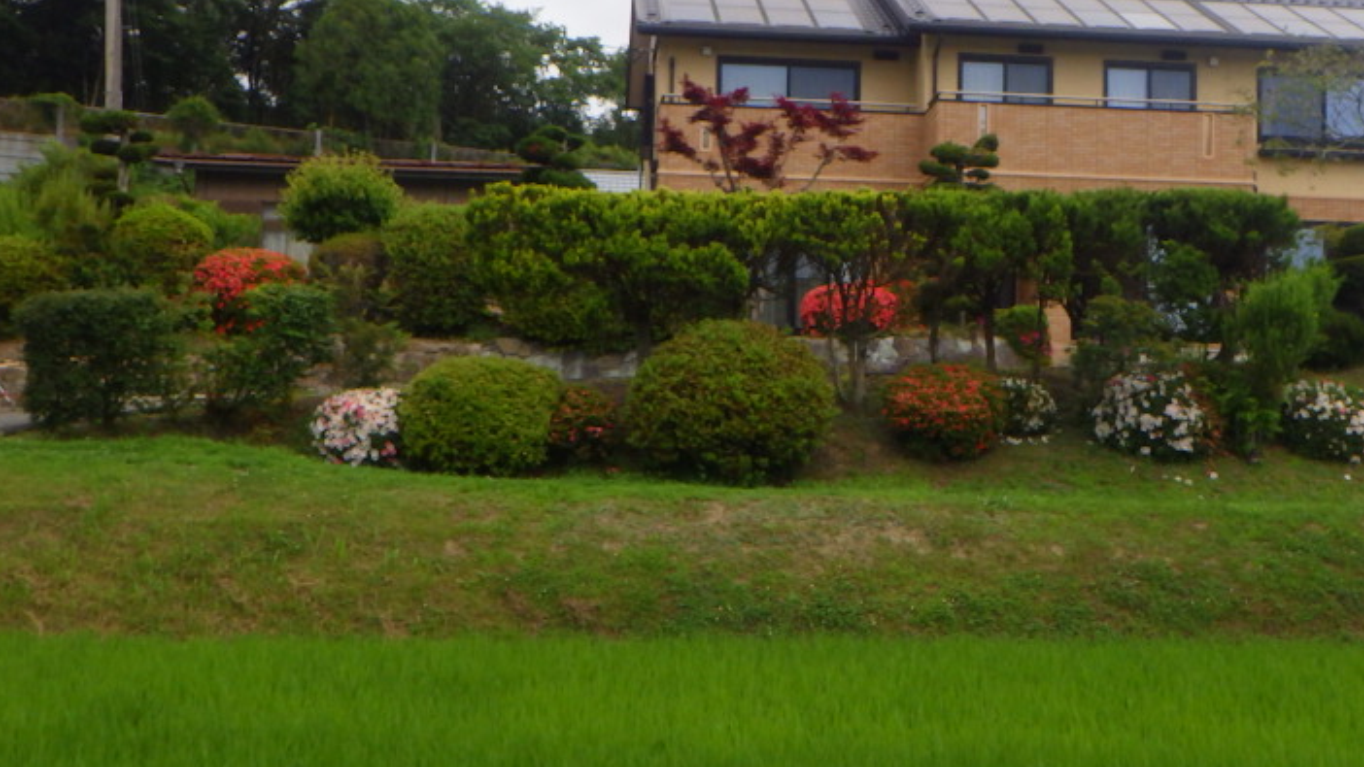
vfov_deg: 22.2
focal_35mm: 54
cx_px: 878
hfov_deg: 38.2
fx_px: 1953
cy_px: 309
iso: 250
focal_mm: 6.1
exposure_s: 1/400
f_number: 4.6
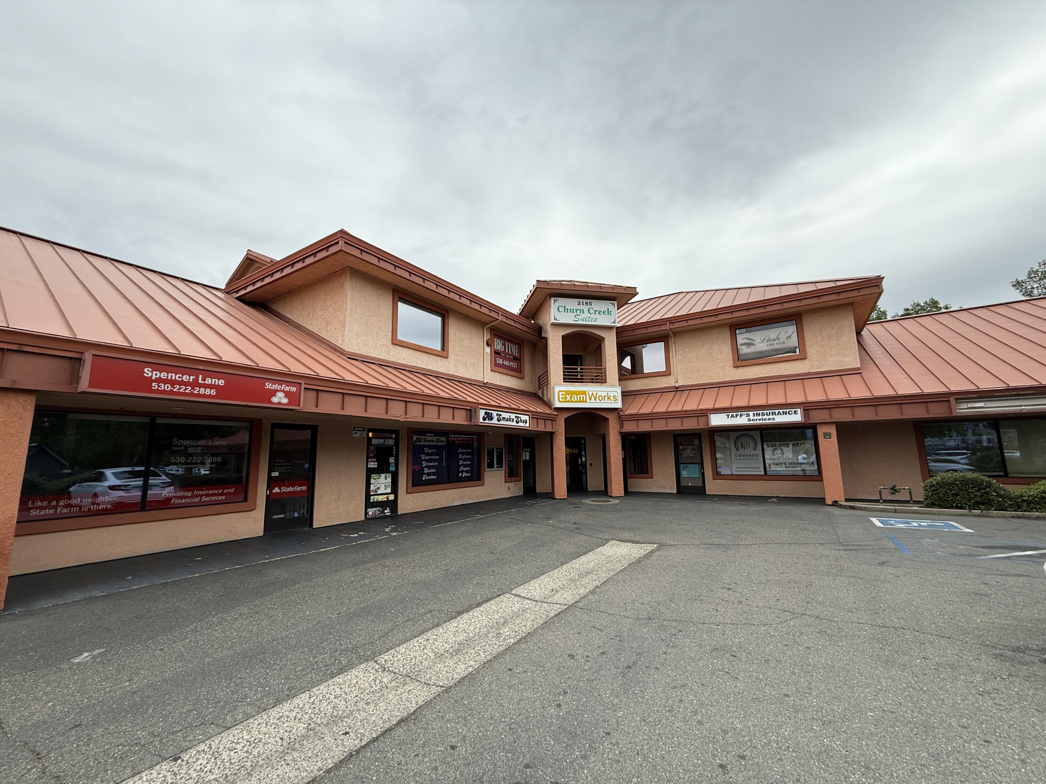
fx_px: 423
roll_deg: +0.6
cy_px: 392
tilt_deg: +9.0
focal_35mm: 14
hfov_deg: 102.1
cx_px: 523
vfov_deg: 85.7
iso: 64
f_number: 2.2
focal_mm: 2.22
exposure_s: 1/1745
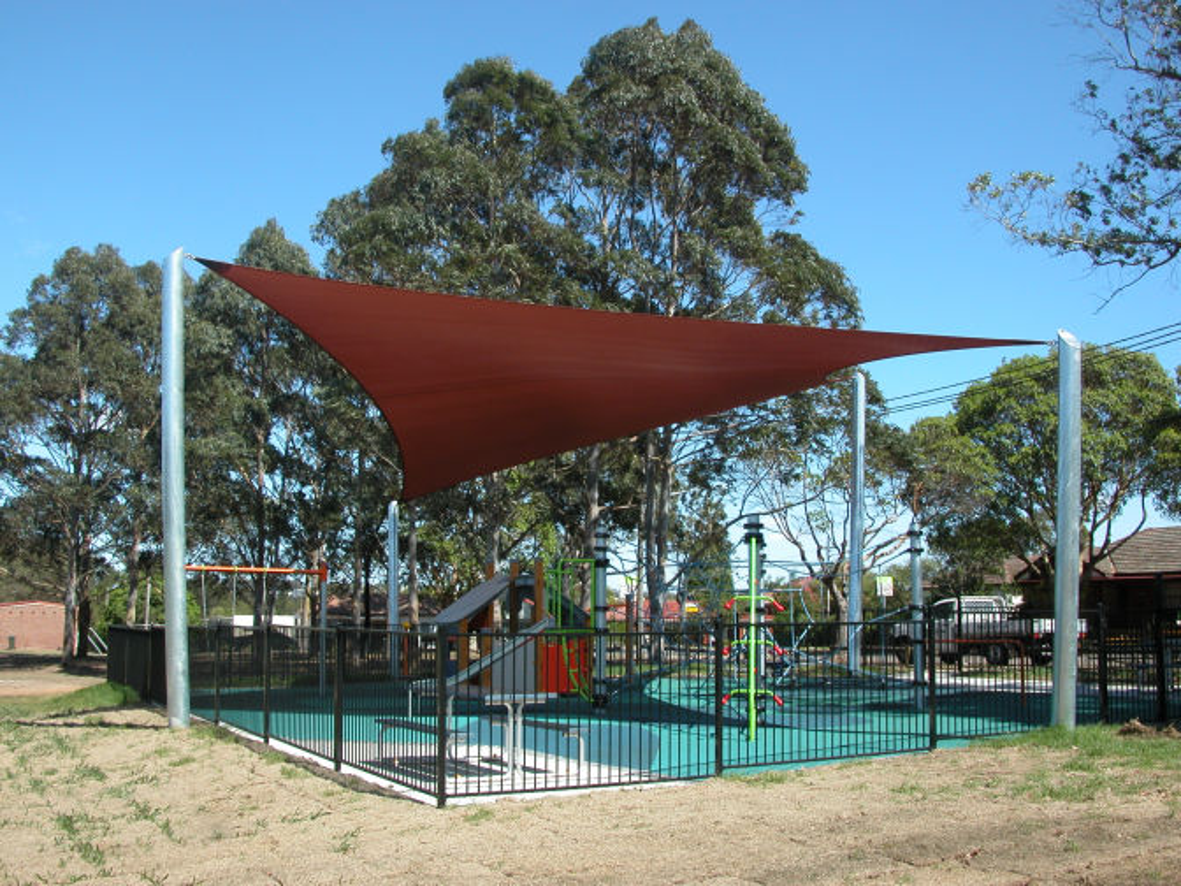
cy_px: 443
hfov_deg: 52.6
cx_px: 590
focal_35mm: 35
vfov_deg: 40.7
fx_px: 1194
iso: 100
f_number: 5.6
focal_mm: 8.9
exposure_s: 1/230
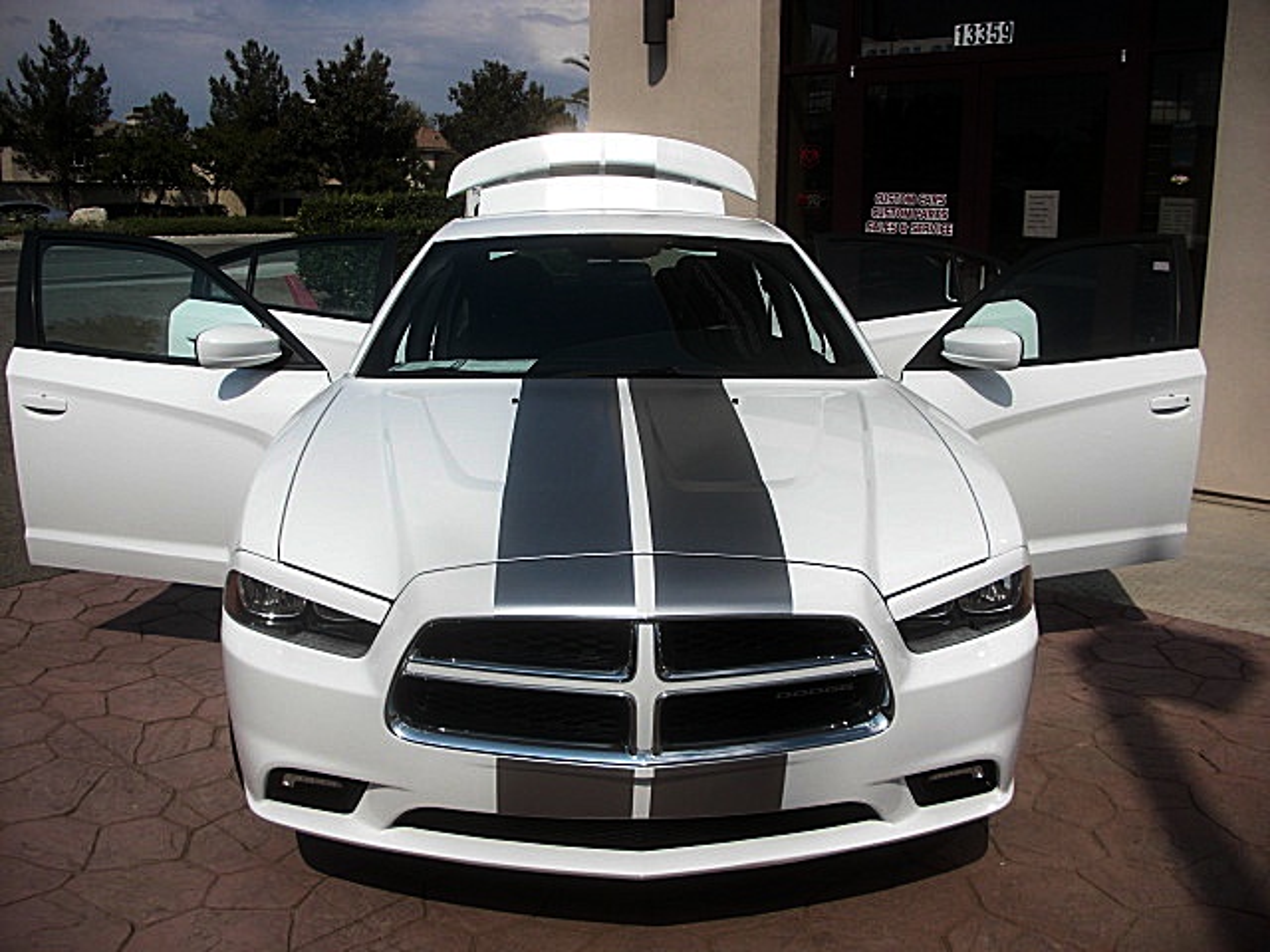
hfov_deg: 51.4
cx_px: 635
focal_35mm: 36
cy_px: 476
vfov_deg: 39.7
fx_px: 1321
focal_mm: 6.3
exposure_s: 1/250
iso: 50
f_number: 7.9
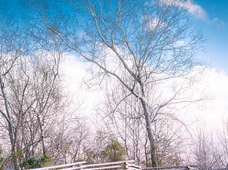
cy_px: 146
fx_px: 382
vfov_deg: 24.6
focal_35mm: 58
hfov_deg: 33.3
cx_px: 114
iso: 200
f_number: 10
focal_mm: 26.5
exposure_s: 1/160
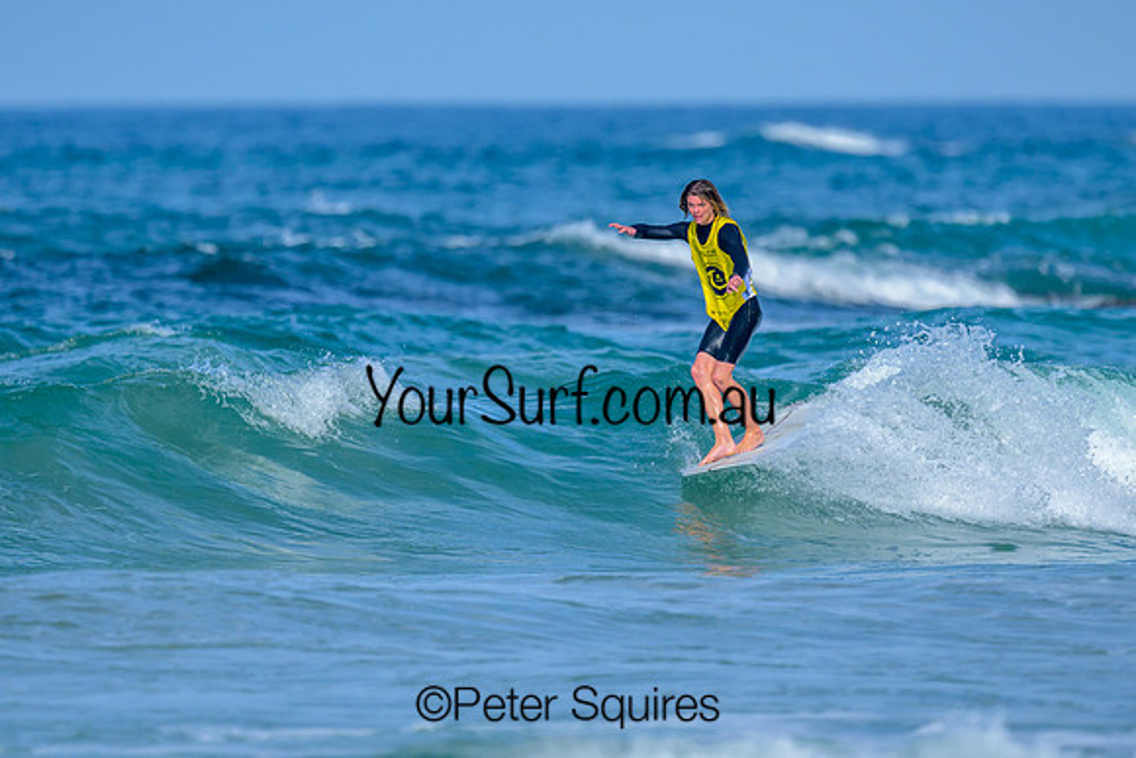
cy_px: 339
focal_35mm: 1100
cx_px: 570
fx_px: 34717
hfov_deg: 1.9
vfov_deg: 1.3
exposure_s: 1/2000
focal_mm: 800
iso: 250
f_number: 6.3
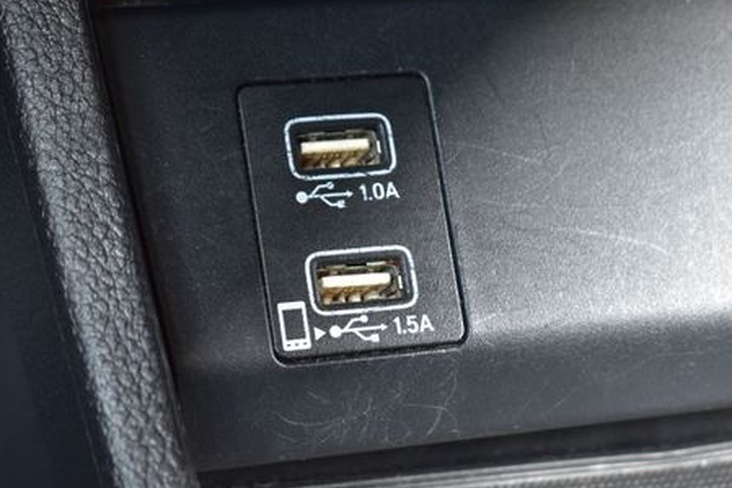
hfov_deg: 17.4
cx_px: 368
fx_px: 2392
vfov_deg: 11.6
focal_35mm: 118
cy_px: 170
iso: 1400
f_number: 6.3
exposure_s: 1/15
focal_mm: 55
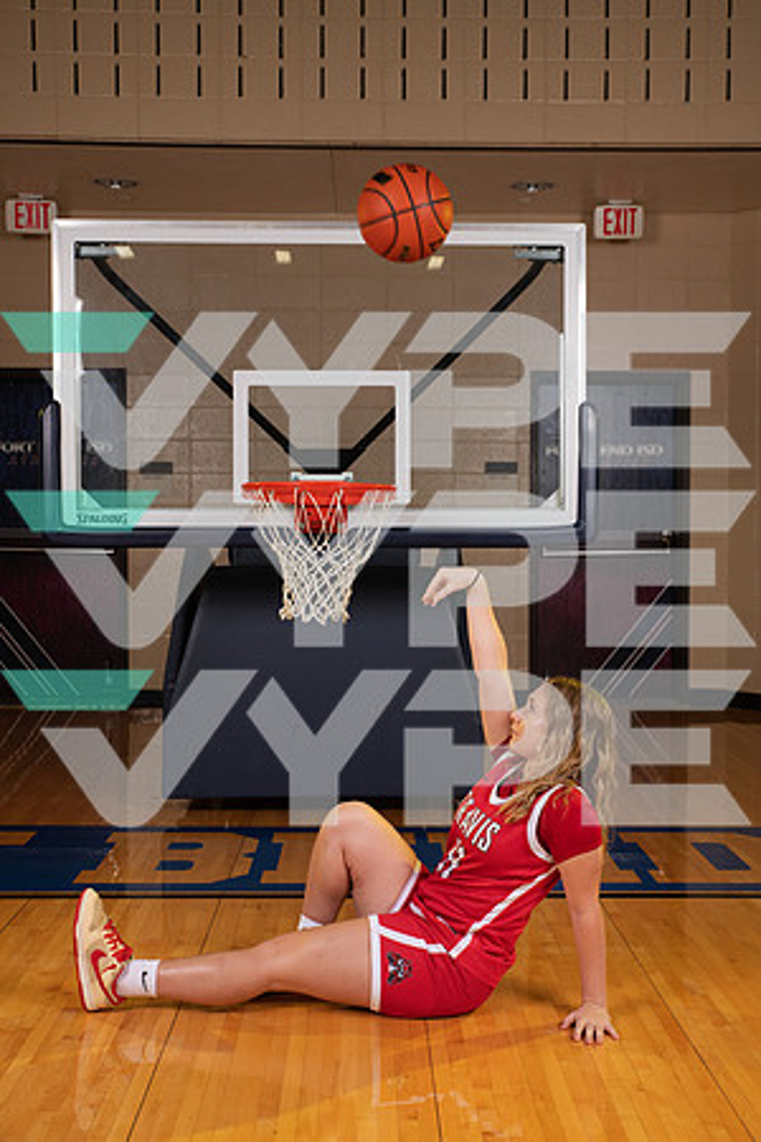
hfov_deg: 31.9
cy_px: 571
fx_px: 1332
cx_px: 380
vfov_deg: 46.4
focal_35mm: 42
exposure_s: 1/320
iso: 320
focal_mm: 42
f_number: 7.1
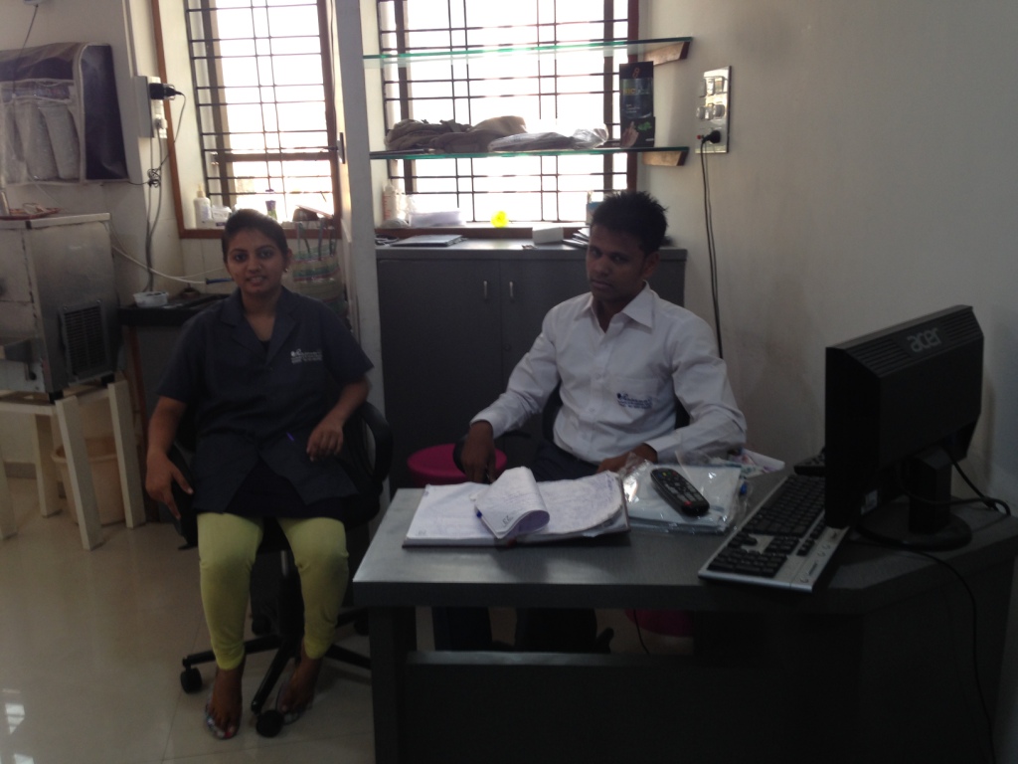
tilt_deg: -11.8
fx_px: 970
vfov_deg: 42.9
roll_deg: -0.3
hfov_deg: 55.4
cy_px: 382
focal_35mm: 33
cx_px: 509
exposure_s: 1/20
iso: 50
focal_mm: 4.12
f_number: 2.4
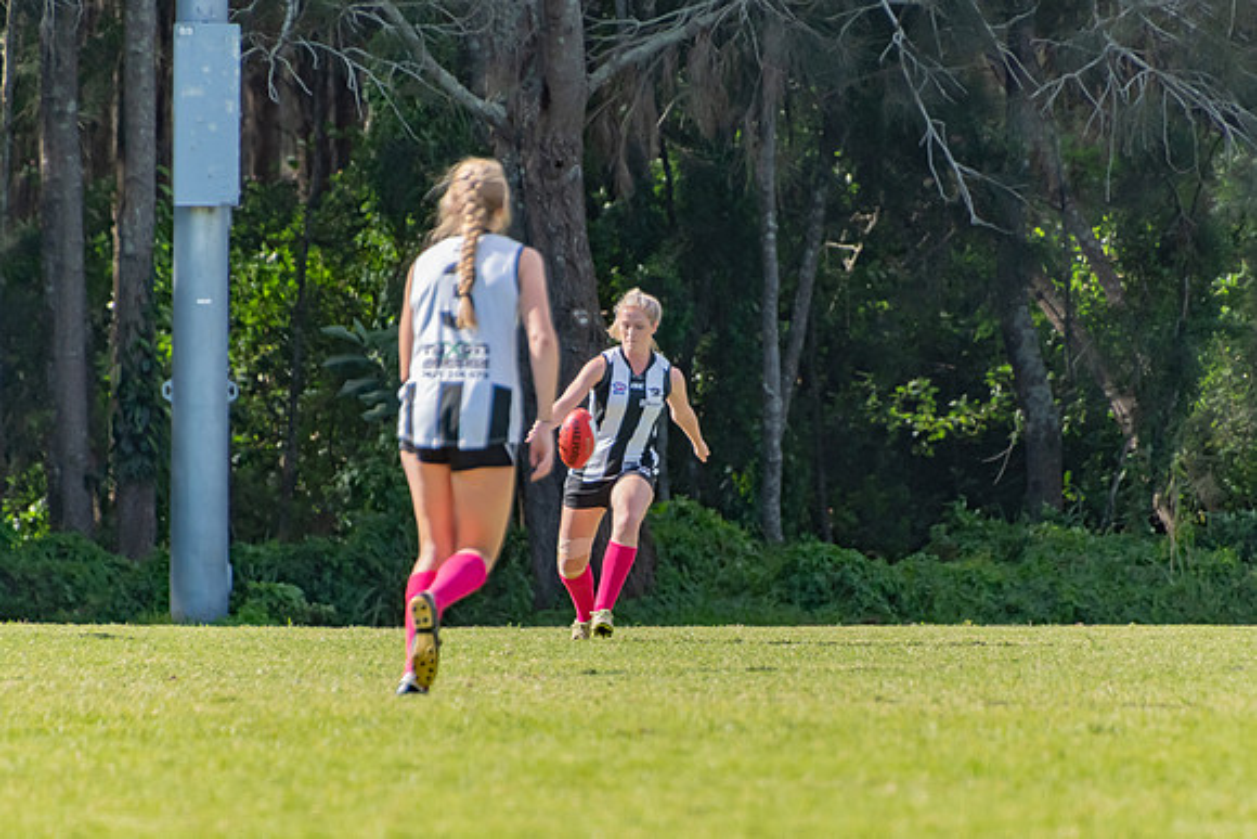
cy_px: 475
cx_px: 643
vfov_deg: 1.9
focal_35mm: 712
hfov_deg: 2.9
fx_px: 24852
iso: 800
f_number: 6.3
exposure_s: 1/1250
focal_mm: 400
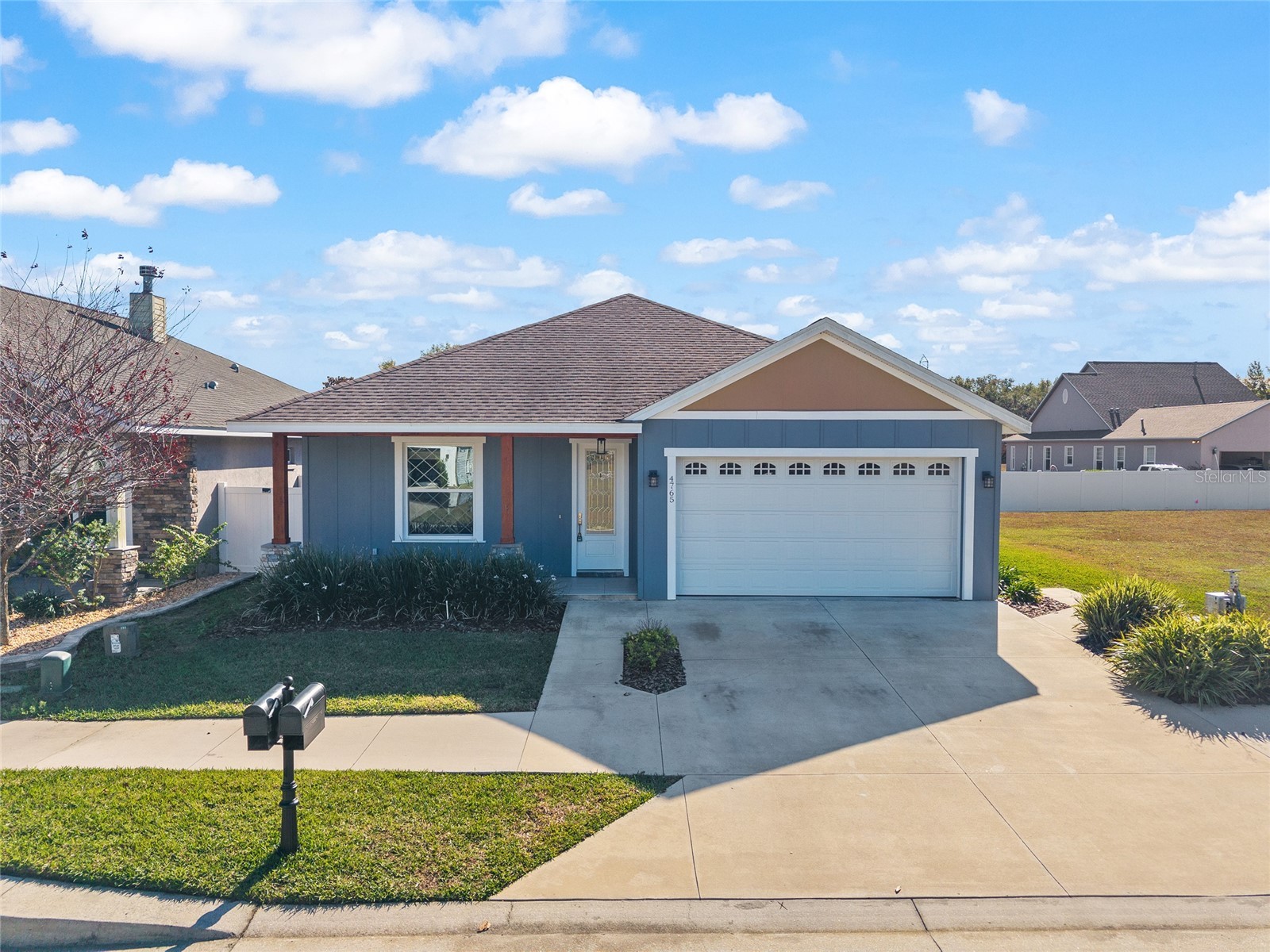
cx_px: 635
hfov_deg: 71.6
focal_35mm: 24
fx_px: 881
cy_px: 476
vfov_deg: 56.8
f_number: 1.8
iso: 210
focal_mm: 8.67
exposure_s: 1/4000
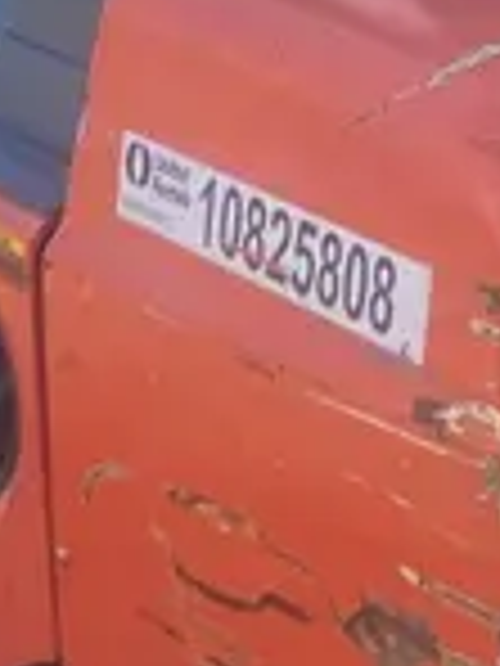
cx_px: 284
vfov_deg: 14.8
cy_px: -128
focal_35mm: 129
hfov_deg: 11.5
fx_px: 2484
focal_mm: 4.25
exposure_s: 1/1779
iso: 32
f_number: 1.8
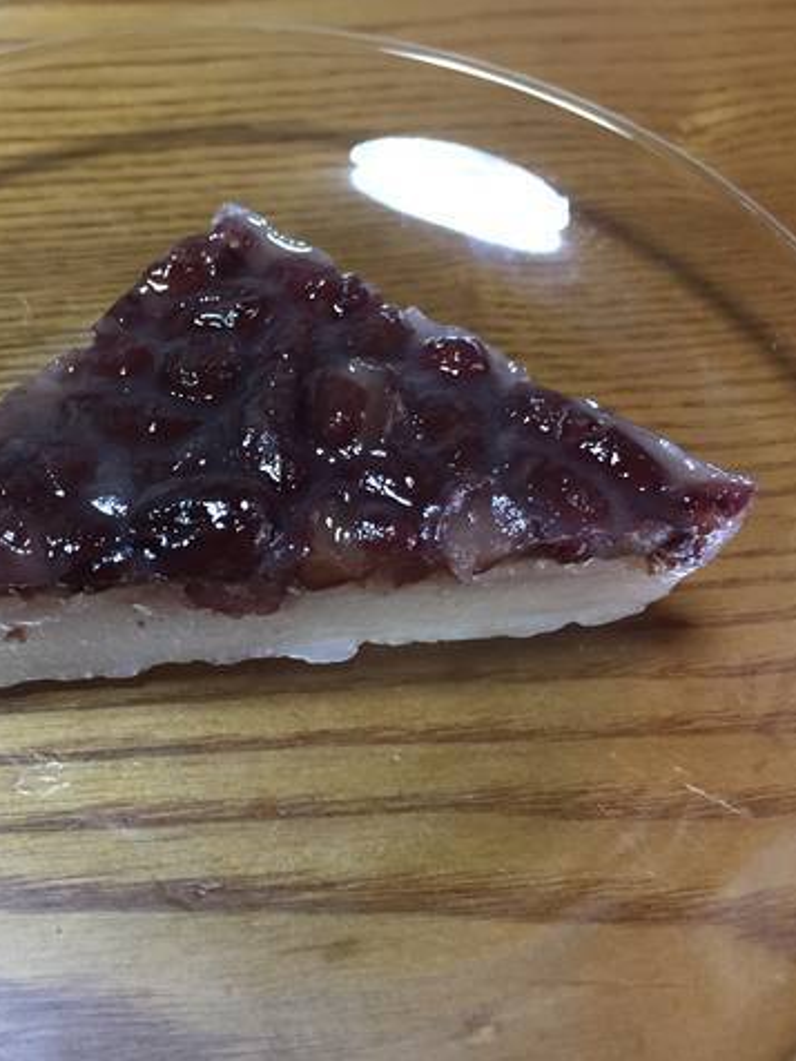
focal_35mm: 39
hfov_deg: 36.3
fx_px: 1196
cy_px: 533
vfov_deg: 47.9
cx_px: 241
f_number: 2.2
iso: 250
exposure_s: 1/30
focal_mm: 4.15
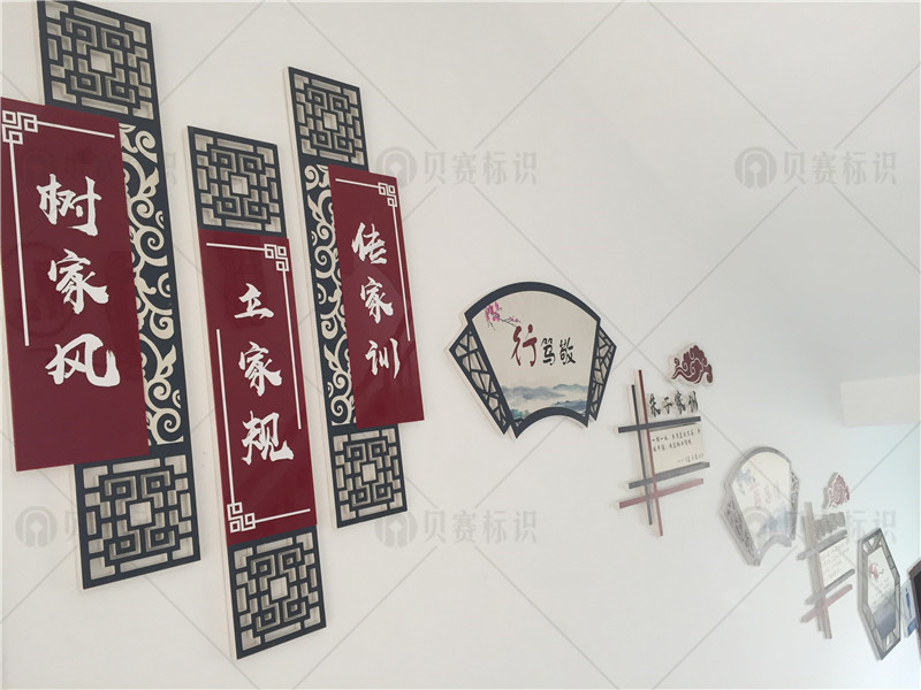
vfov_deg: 48.2
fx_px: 772
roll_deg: +5.2
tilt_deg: +4.1
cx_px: 460
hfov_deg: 61.7
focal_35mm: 29
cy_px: 345
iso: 40
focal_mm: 4.15
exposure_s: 1/33
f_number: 2.2
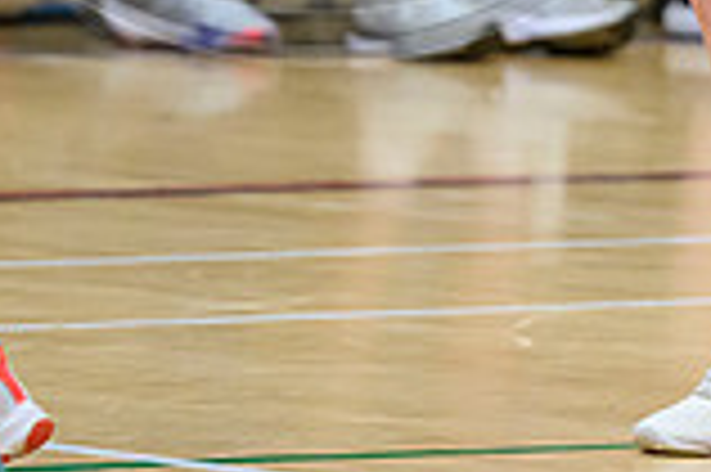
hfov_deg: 2.1
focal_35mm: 988
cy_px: -553
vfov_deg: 1.4
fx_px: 19492
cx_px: 775
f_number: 3.5
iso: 6400
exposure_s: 1/1000
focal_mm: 200
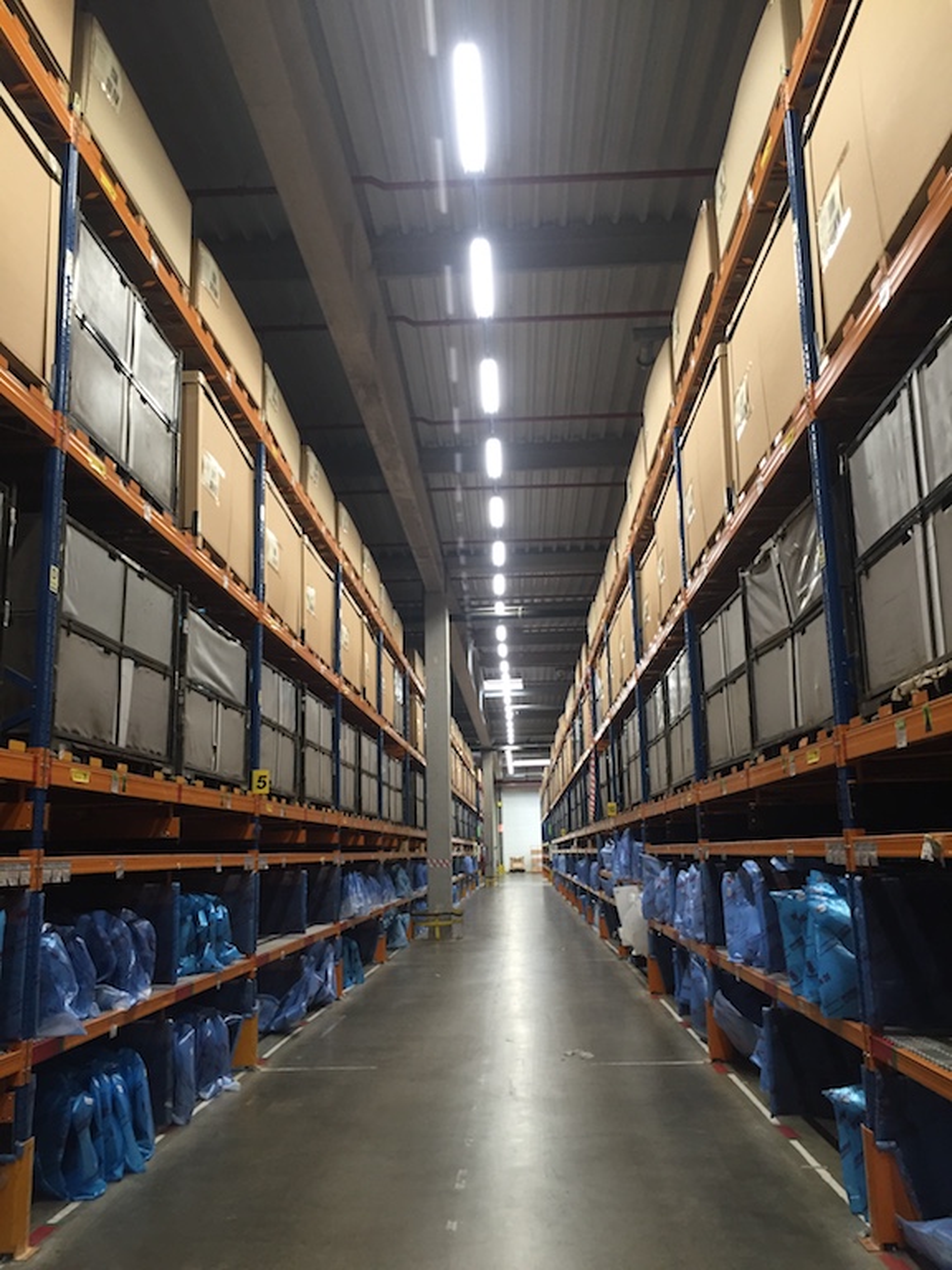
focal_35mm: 29
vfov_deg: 61.7
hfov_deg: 48.2
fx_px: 1063
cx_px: 476
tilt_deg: +11.0
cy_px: 635
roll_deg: +1.2
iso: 125
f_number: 2.2
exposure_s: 1/33
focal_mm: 4.15
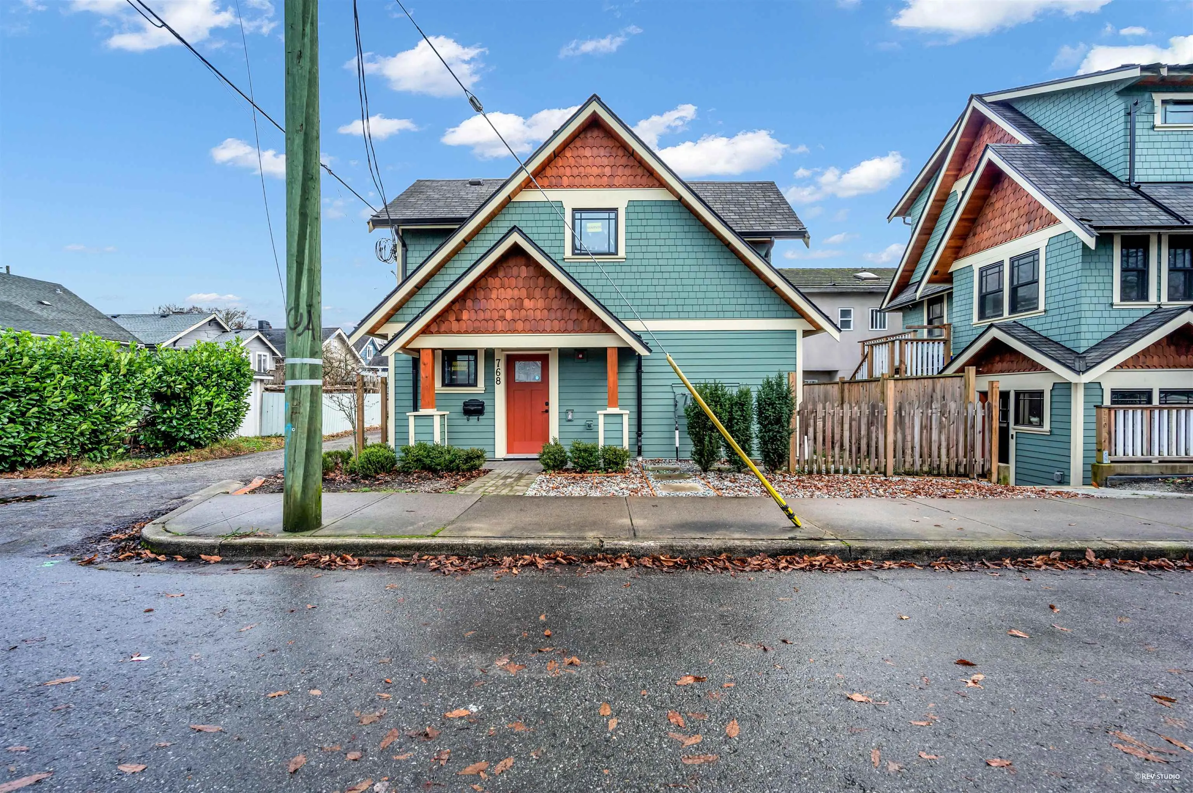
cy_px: 396
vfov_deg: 81.1
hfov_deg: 104.3
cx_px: 596
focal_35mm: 14
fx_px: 464
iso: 125
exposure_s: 1/320
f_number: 9
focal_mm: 14
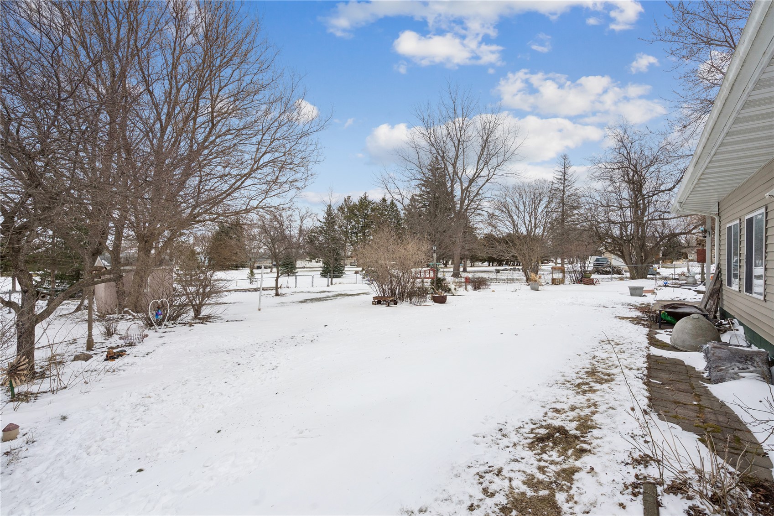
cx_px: 387
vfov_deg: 73.7
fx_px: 344
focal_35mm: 16
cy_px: 258
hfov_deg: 96.7
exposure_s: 1/1250
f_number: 9
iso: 400
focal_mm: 16
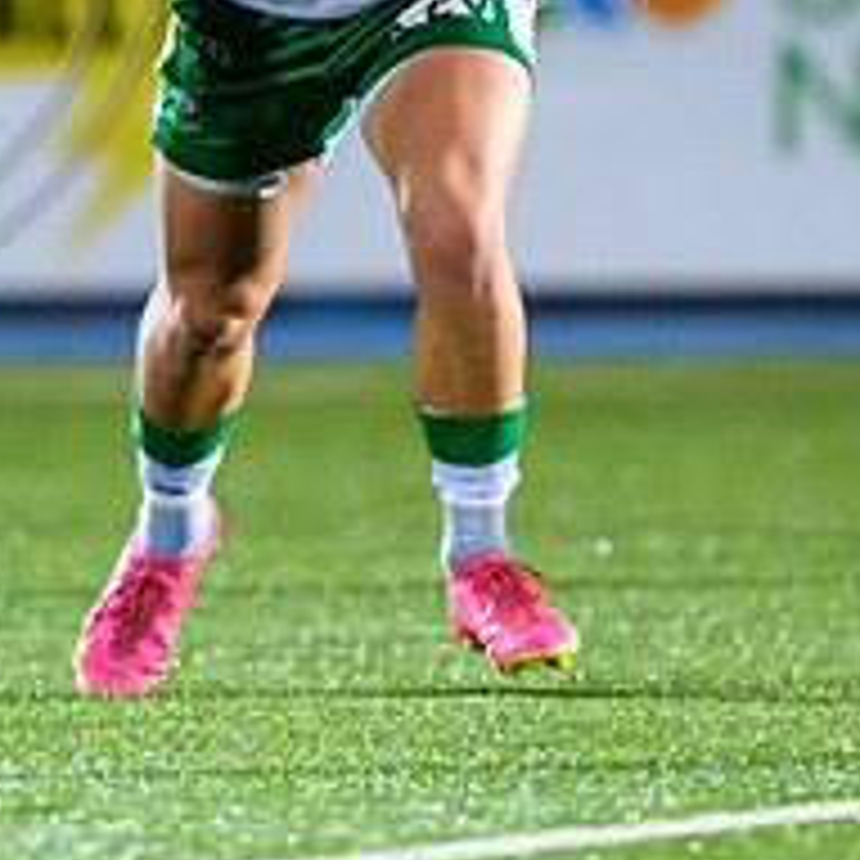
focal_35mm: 1724
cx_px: -206
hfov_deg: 1.0
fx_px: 48458
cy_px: 85
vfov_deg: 1.0
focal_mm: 400
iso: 8000
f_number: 3.2
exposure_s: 1/1000
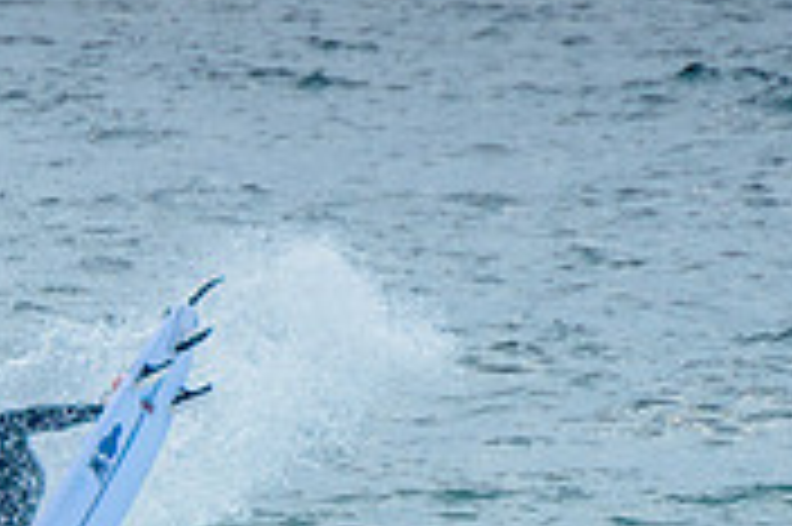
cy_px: 643
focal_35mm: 1618
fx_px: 35562
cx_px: -9
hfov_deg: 1.3
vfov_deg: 0.8
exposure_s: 1/1600
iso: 500
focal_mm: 400
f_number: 8
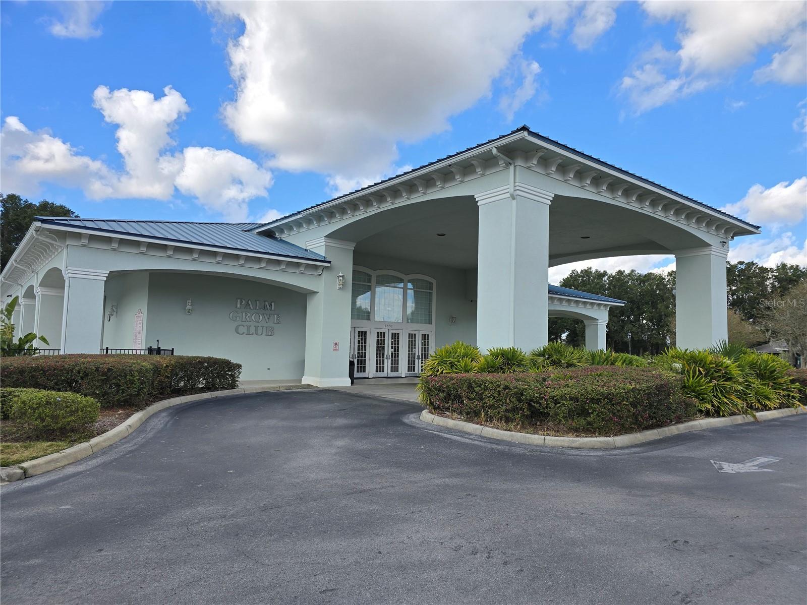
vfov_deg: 58.9
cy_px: 302
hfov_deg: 73.9
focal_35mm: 23
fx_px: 536
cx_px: 404
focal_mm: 6.3
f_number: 1.7
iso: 12
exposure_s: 1/504
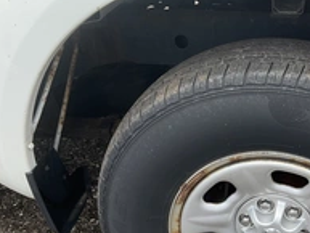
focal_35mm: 60
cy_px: 193
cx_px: 281
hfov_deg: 30.7
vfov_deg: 24.0
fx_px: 538
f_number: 1.8
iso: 25
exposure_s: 1/770
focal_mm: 3
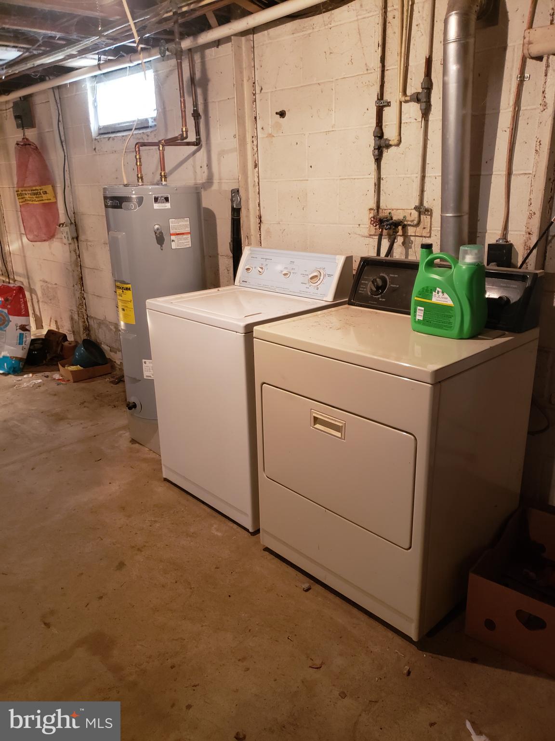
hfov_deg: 53.1
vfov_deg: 67.3
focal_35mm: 26
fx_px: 556
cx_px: 278
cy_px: 370
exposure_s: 1/17
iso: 250
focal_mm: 4.3
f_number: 1.5
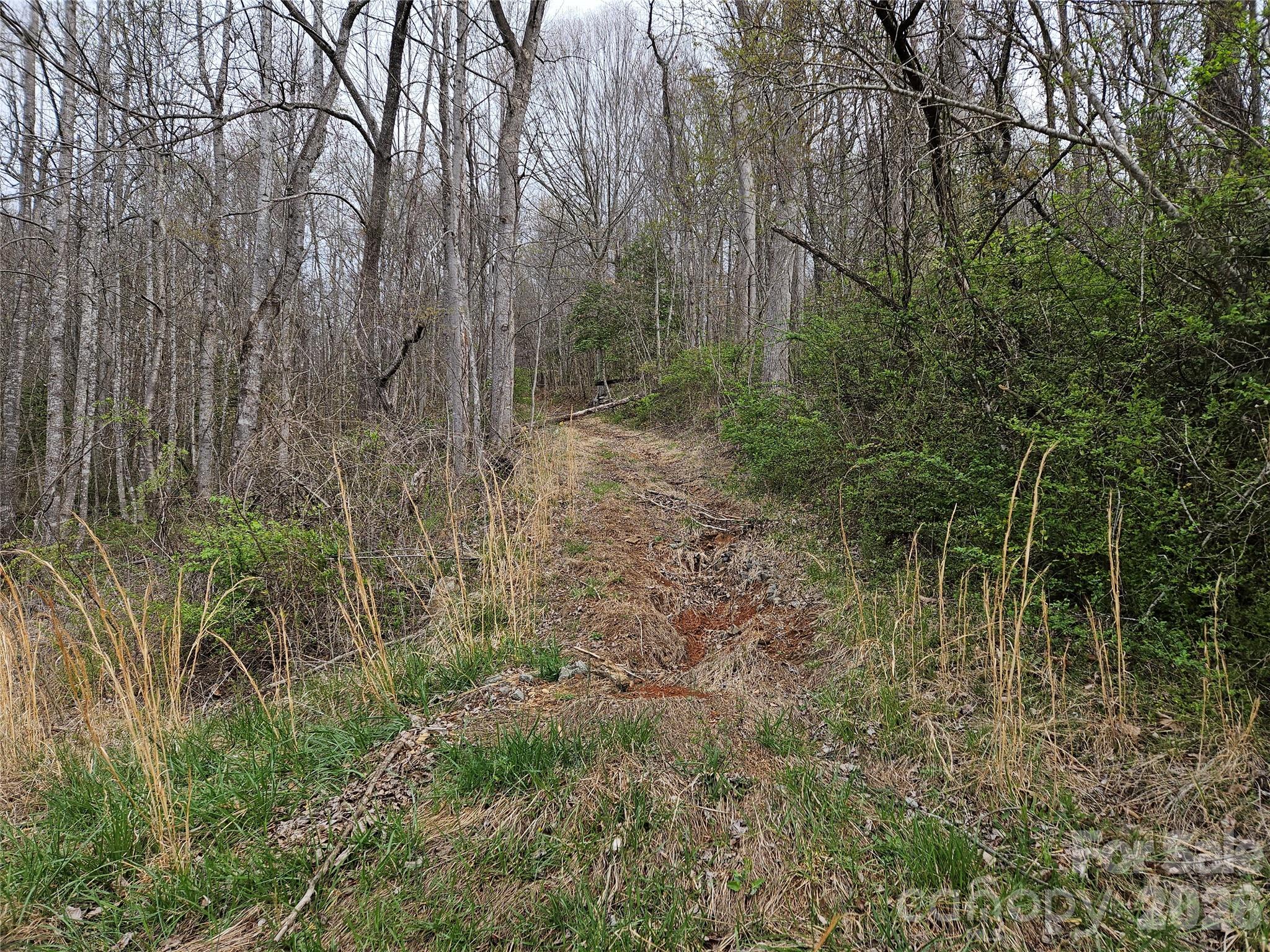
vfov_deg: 58.9
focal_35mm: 23
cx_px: 635
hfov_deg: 73.9
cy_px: 476
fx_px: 844
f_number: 1.8
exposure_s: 1/944
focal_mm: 5.4
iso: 25
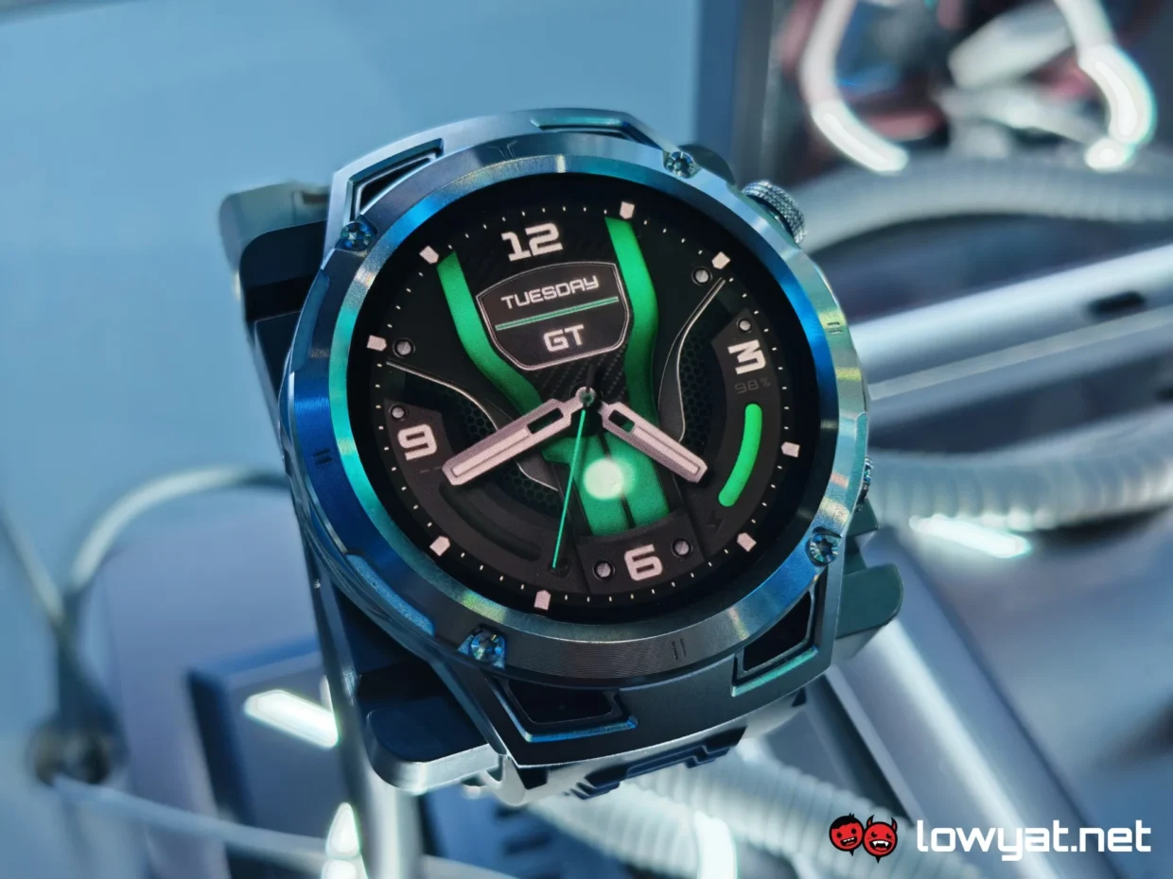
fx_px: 1559
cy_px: 440
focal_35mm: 46
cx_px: 586
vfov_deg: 31.5
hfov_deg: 41.2
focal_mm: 5.4
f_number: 1.6
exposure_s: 1/120
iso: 80
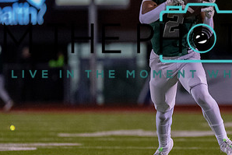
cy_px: 88
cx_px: 211
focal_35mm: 620
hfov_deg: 3.3
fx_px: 3997
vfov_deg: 2.2
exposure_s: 1/1000
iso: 3200
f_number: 2.8
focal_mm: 200
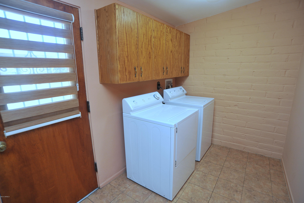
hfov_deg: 90.0
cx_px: 152
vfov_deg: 67.3
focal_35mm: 18
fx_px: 152
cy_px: 102
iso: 1000
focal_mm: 18
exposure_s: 1/50
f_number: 7.1
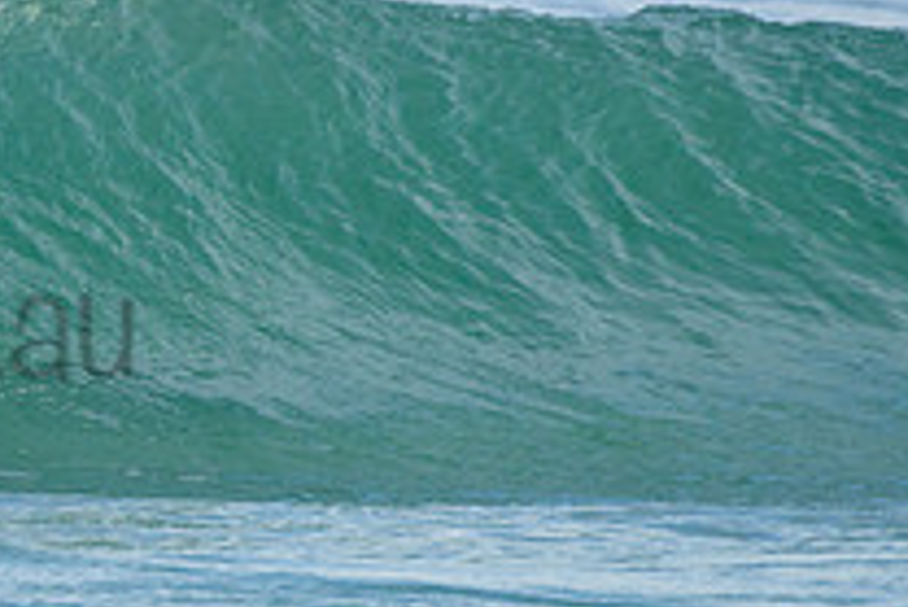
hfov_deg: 1.2
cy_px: 105
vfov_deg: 0.8
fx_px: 43133
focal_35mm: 1709
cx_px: -603
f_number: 5.6
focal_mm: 500
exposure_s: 1/2000
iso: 400
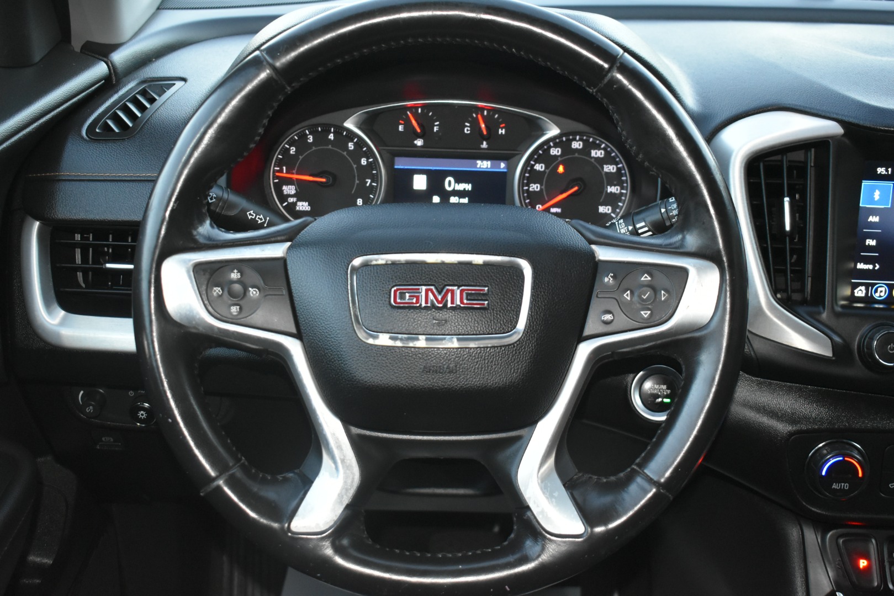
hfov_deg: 42.3
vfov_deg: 29.0
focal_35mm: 46
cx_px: 447
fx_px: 1155
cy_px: 298
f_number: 4.2
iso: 2200
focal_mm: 31
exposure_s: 1/60
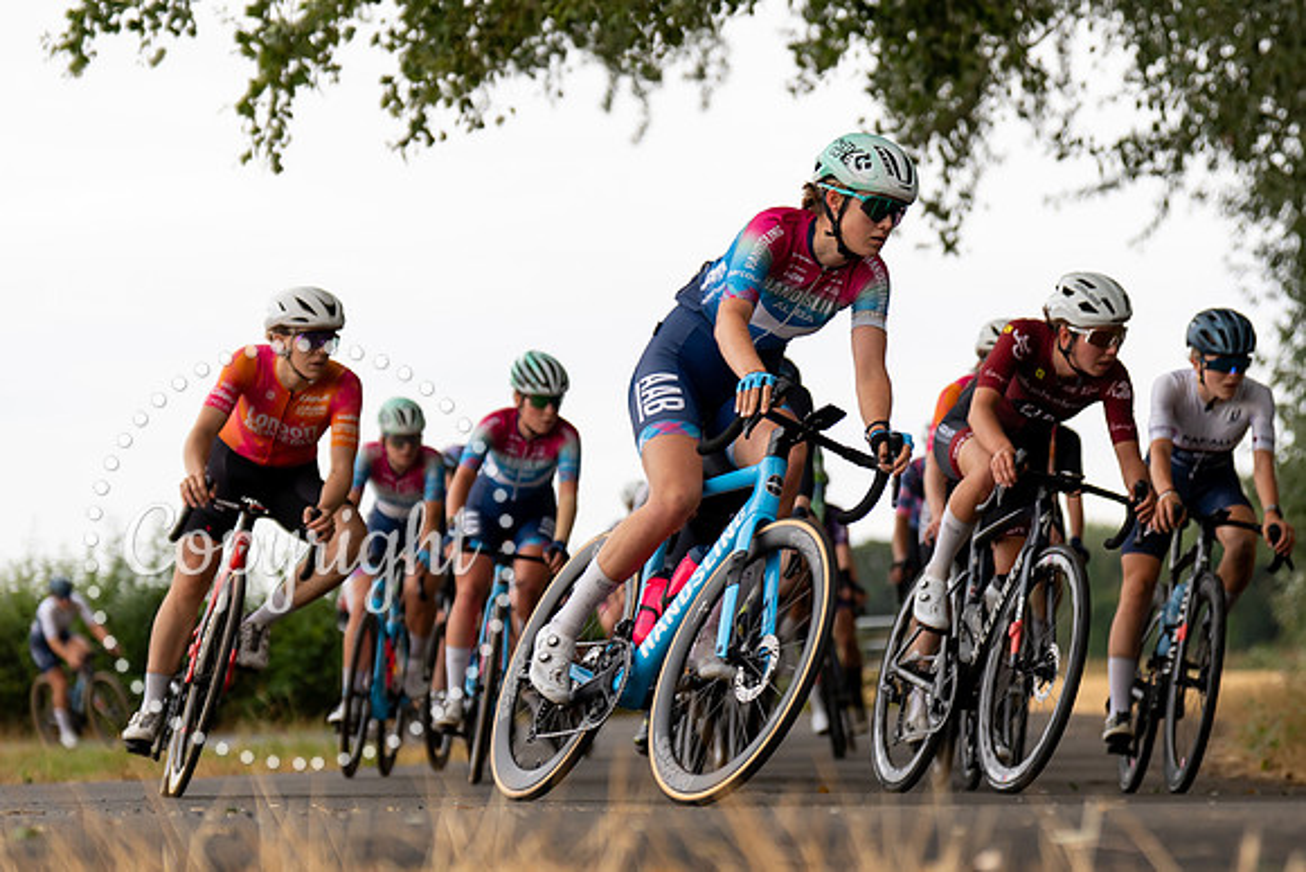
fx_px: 5871
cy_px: 412
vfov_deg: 8.5
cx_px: 699
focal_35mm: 162
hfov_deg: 12.7
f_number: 2.8
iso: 400
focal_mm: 100
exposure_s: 1/1000
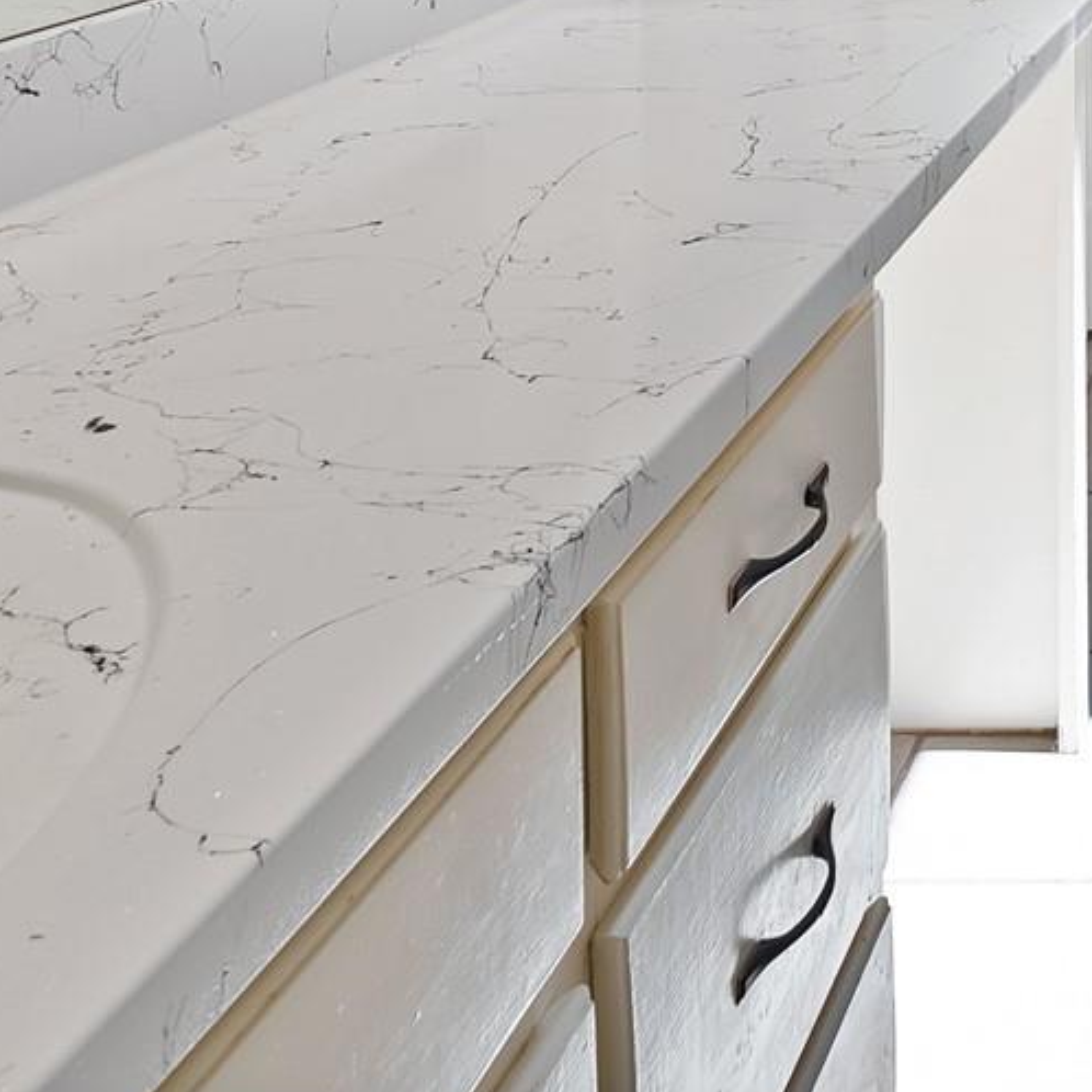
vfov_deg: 31.4
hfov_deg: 30.5
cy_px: -332
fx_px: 1463
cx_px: 1476
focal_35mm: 41
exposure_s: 1/8
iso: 640
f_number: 9
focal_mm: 12
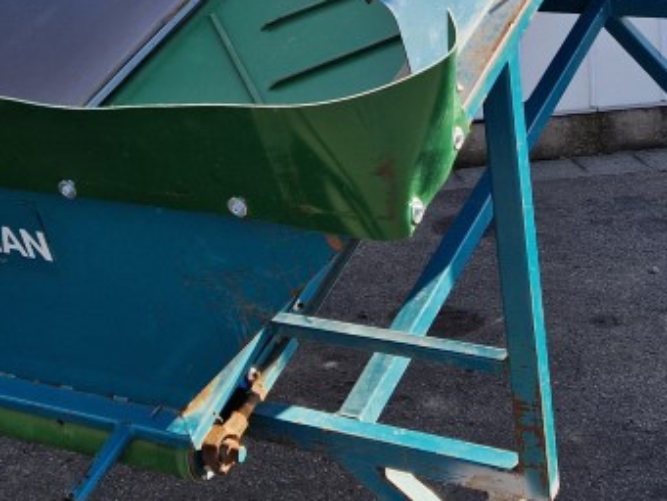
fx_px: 1330
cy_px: -121
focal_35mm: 69
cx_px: 354
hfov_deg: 28.1
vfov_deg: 19.9
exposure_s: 1/582
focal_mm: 5.4
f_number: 1.8
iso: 50
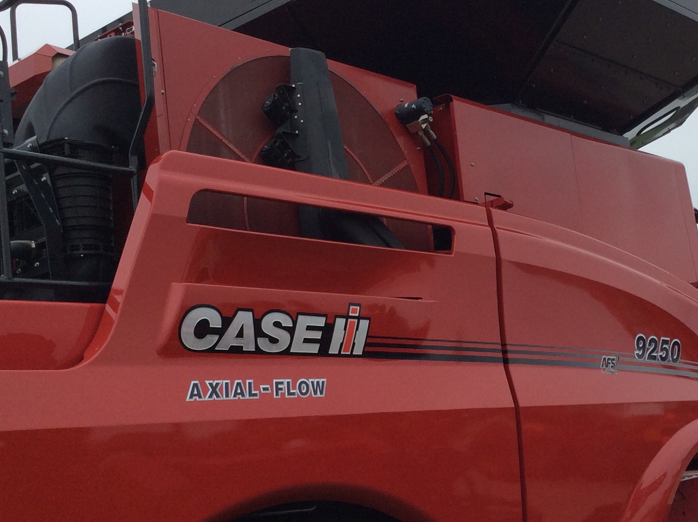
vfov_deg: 25.2
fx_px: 1168
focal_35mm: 58
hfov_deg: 33.2
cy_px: 289
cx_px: 412
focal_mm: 3.3
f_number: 2.4
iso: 32
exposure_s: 1/894
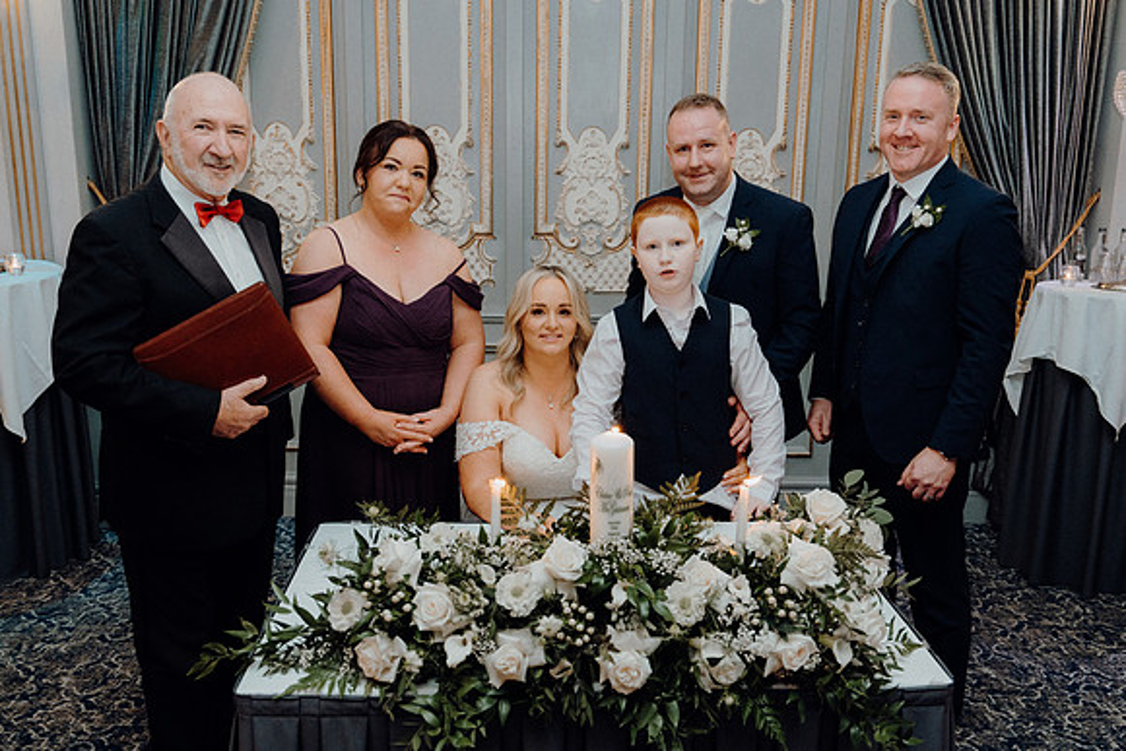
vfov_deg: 40.0
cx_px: 563
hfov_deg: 57.2
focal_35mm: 33
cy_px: 376
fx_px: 1032
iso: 2500
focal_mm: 33
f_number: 3.5
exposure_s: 1/160
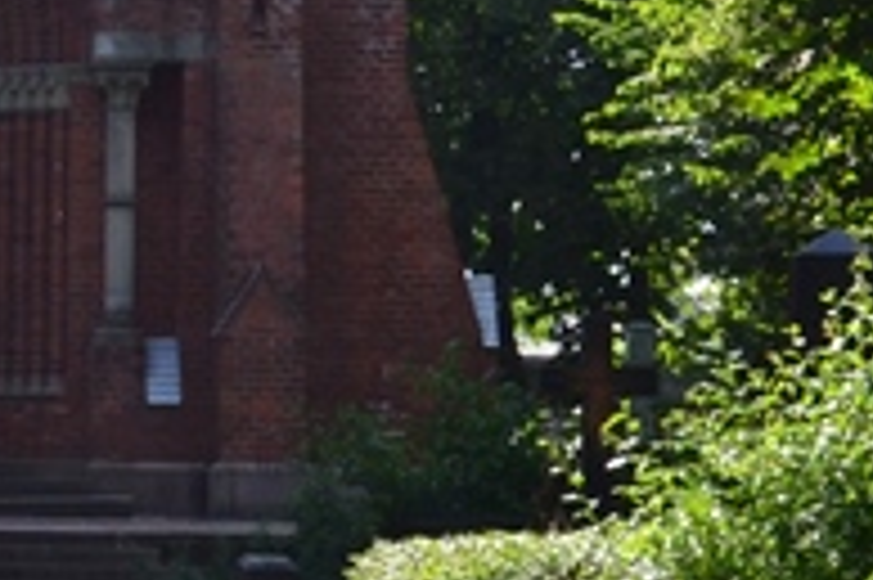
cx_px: -387
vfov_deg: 5.9
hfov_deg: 8.8
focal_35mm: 230
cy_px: -65
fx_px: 5564
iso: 400
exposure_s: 1/160
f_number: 9
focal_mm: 29
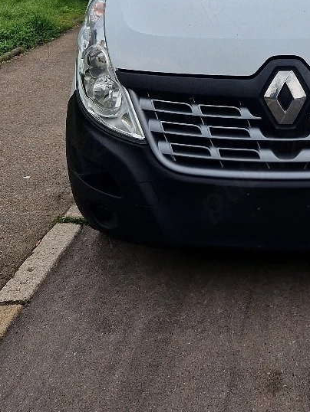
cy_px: -14
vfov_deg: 30.9
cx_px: 333
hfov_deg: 24.2
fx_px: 680
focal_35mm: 57
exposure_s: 1/769
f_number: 1.8
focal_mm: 5.4
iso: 50
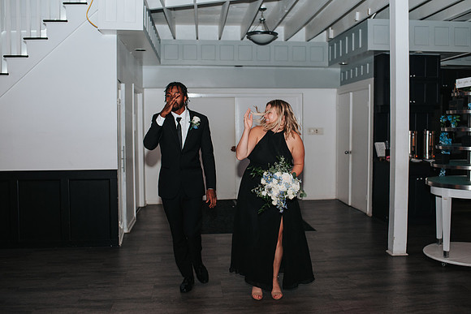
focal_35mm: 37
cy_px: 150
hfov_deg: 51.6
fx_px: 487
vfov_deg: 35.8
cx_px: 245
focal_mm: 35
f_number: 2.8
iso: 1000
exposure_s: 1/200
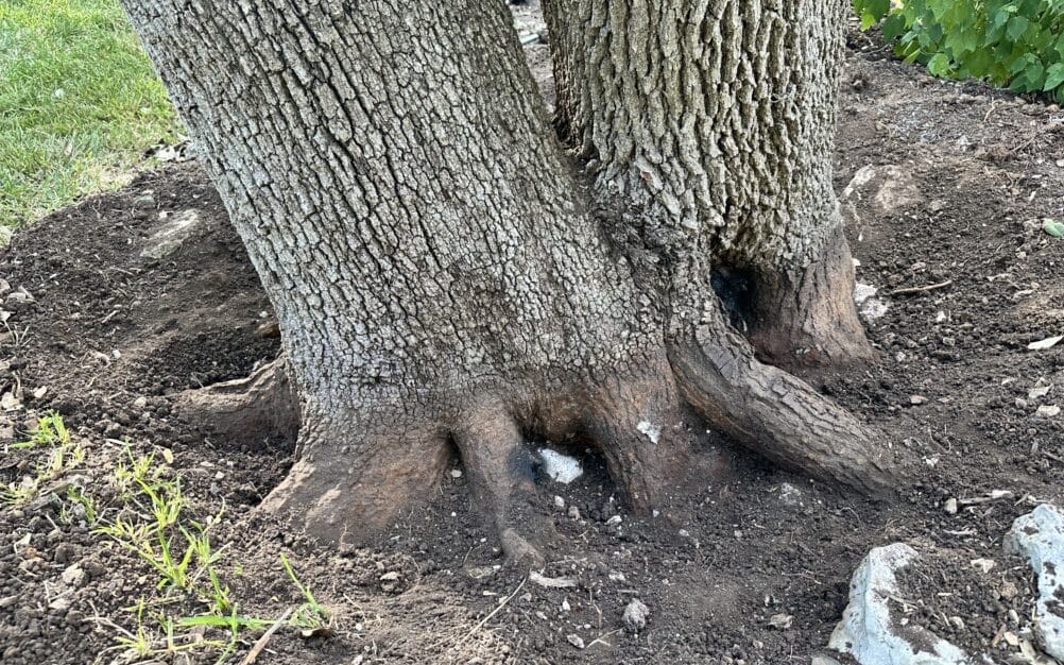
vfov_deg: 47.6
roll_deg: -0.2
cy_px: 349
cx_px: 535
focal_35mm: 26
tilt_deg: -32.9
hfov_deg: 70.4
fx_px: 754
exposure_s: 1/121
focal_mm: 6.86
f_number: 1.78
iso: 80
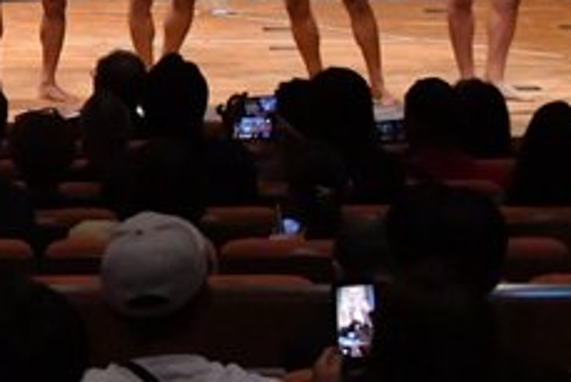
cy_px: -170
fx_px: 4190
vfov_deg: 5.2
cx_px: -300
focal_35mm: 264
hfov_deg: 7.6
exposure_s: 1/400
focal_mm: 52
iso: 10000
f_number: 5.6
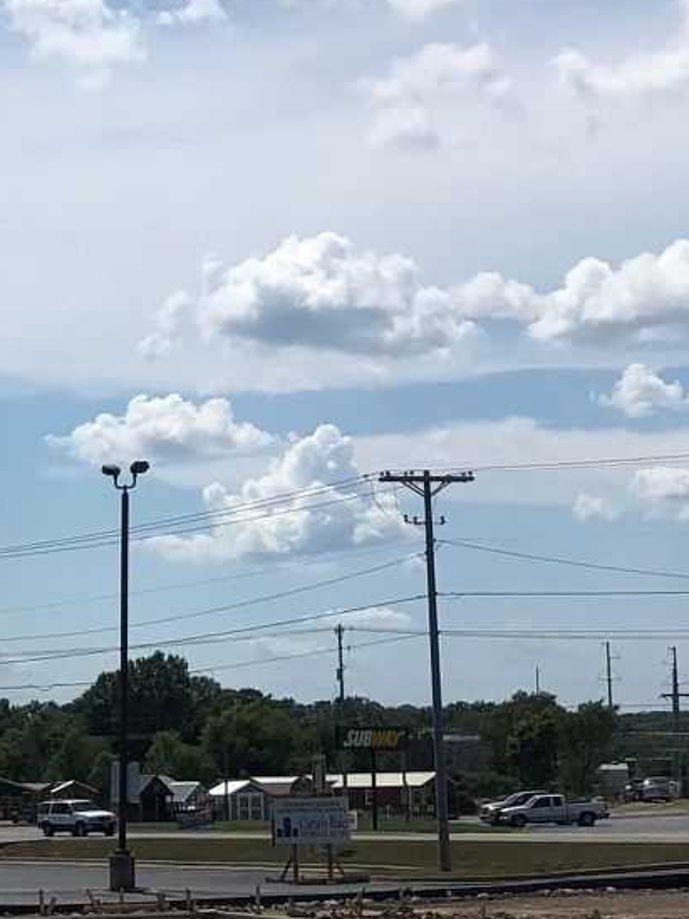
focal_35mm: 103
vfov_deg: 19.0
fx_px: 2733
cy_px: 605
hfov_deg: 13.8
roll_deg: -0.9
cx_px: -240
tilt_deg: +2.0
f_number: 1.8
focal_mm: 3.99
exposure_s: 1/6897
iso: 25
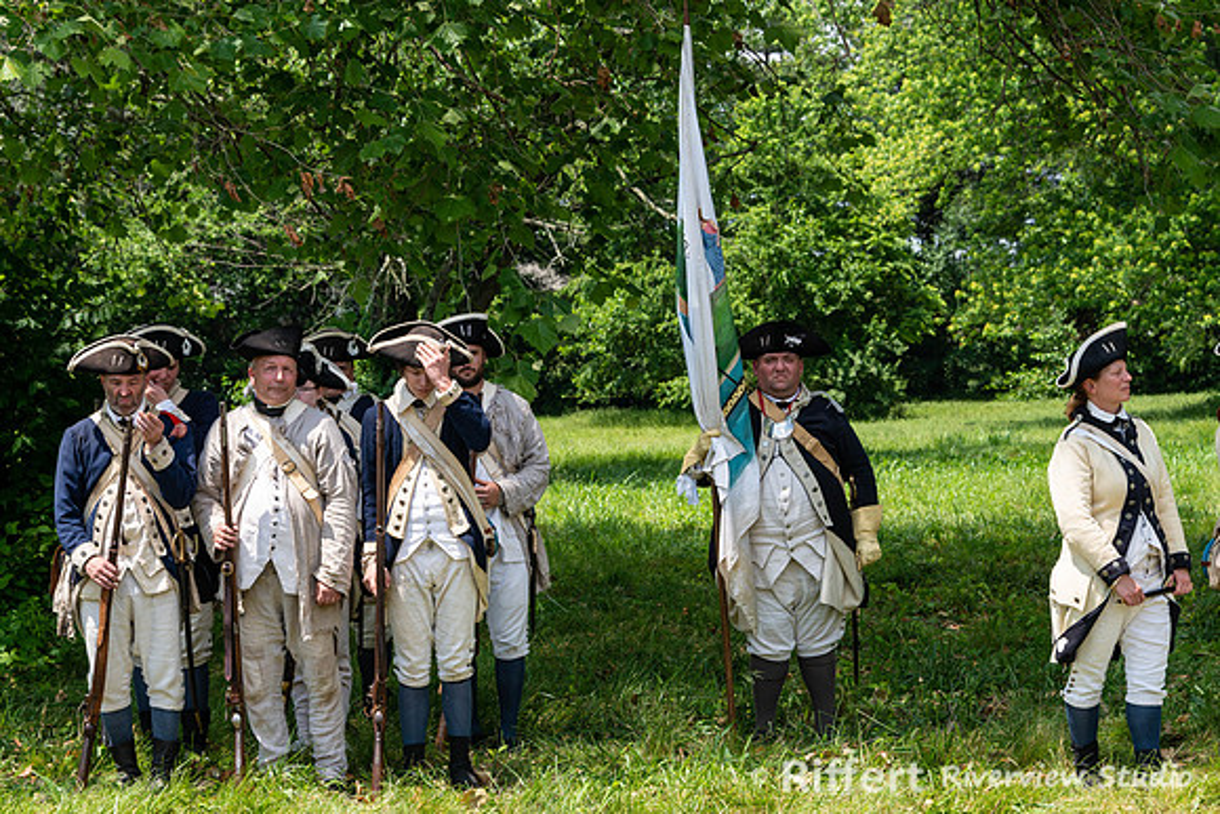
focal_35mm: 105
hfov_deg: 19.5
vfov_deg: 13.0
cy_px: 407
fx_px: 3559
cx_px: 610
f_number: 9
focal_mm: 105
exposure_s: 1/500
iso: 400
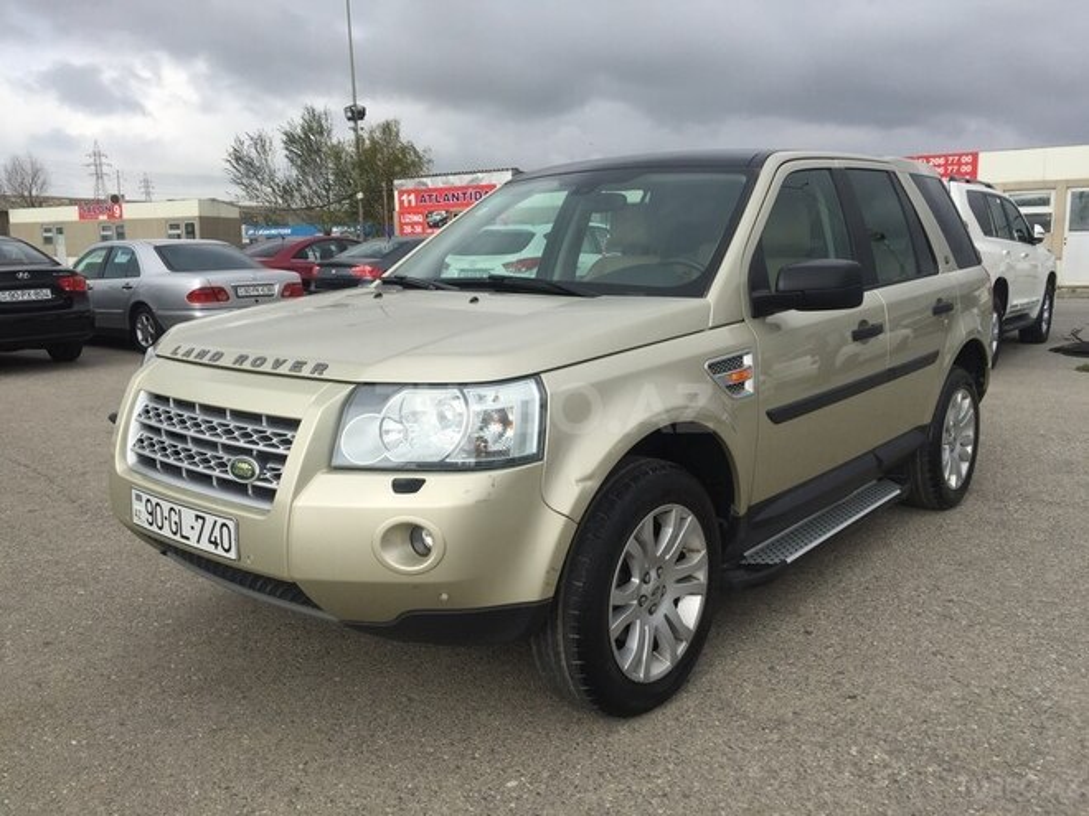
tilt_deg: -10.8
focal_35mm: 29
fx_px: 912
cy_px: 408
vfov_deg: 48.2
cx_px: 544
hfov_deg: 61.7
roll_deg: -0.8
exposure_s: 1/1464
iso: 32
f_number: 2.2
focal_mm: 4.15
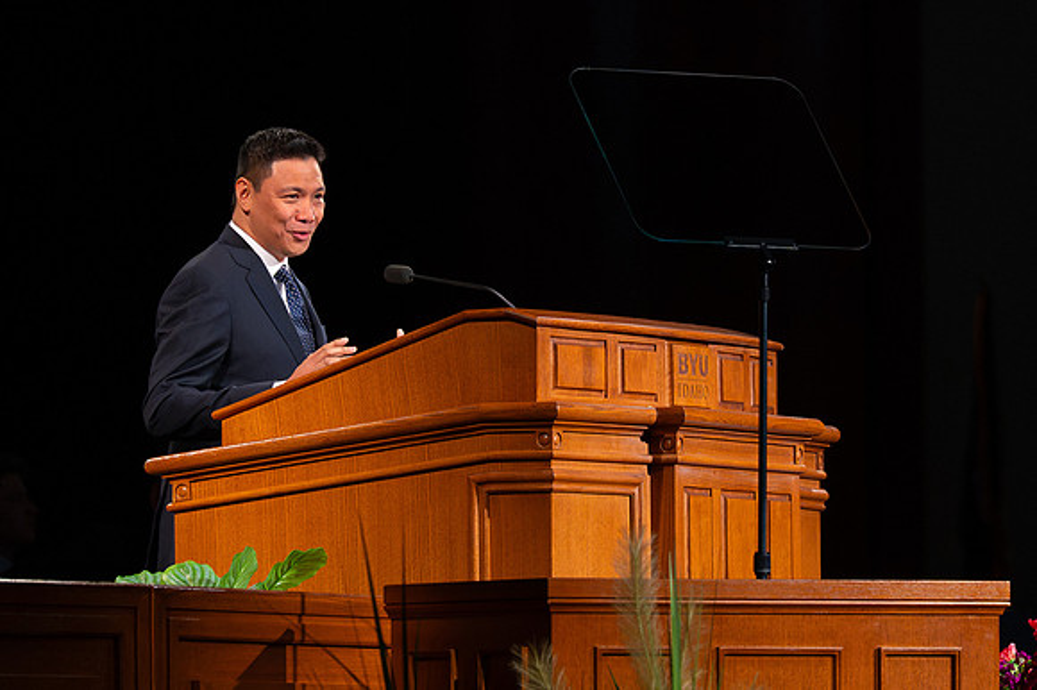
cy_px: 328
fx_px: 10057
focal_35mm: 349
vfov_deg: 3.9
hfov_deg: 5.9
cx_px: 613
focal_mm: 200
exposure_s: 1/320
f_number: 3.5
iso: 1600
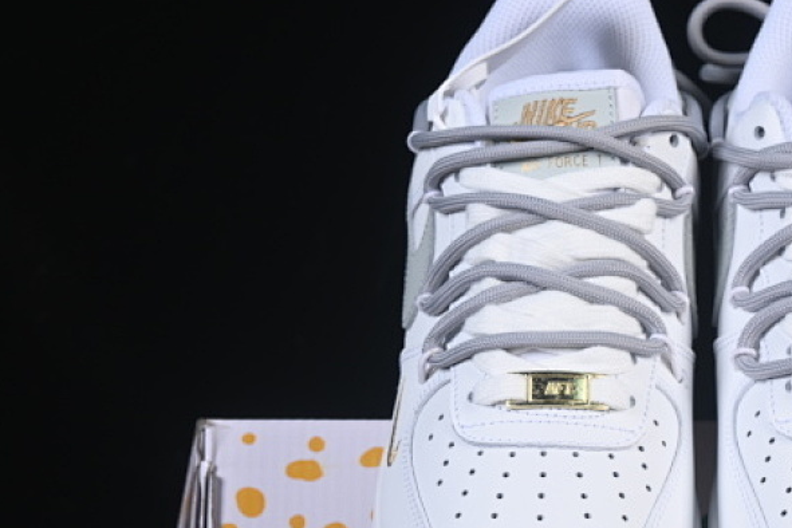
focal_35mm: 137
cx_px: 708
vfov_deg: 10.0
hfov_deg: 14.8
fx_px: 3014
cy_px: 444
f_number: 8
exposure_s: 1/80
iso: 160
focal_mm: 50
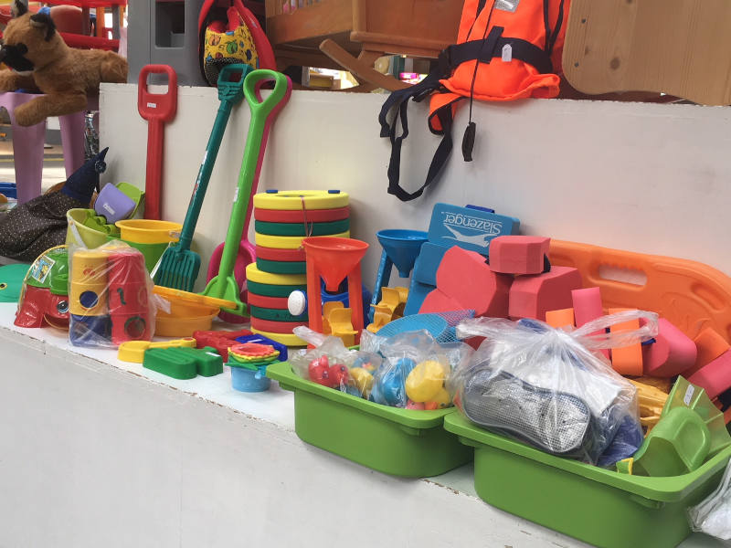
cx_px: 366
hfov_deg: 61.7
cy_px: 274
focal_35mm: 29
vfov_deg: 48.2
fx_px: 612
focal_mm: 4.15
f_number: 2.2
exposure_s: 1/100
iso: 25
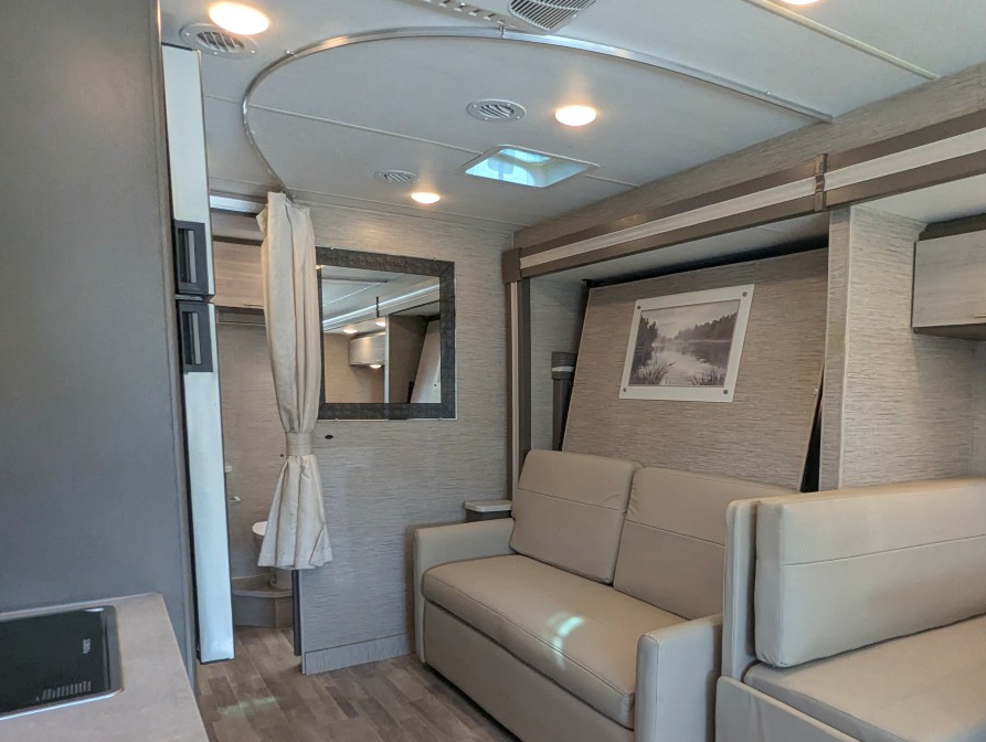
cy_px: 469
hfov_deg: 68.7
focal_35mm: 25
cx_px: 590
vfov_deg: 54.3
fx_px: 713
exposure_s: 1/302
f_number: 2.2
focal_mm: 2.35
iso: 218
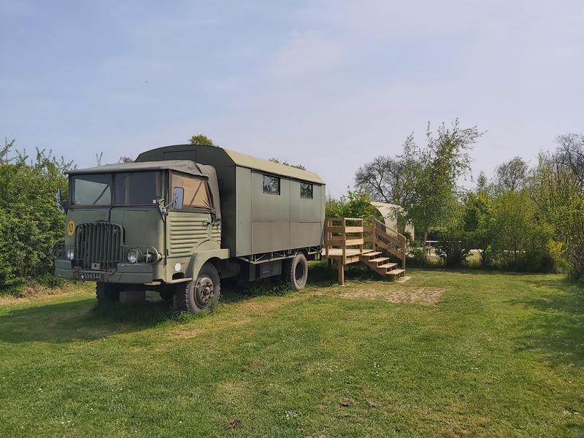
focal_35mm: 26
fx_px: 439
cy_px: 219
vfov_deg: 53.1
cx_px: 292
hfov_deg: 67.3
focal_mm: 3.92
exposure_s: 1/4352
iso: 64
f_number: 1.7
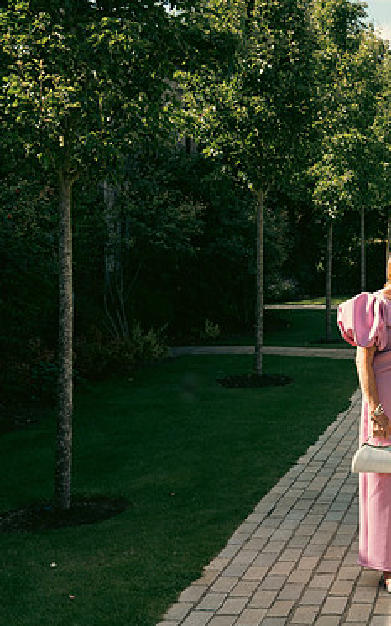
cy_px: 308
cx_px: 473
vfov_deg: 35.7
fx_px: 972
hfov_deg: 21.1
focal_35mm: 57
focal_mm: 36
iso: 160
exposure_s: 1/500
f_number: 5
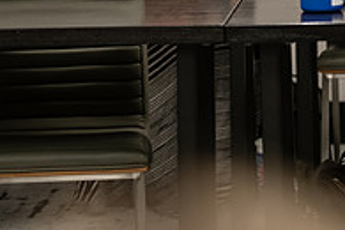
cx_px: 467
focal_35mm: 292
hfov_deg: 7.0
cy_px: -104
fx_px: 2798
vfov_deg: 4.7
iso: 1000
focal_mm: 98
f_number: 2.8
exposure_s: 1/200
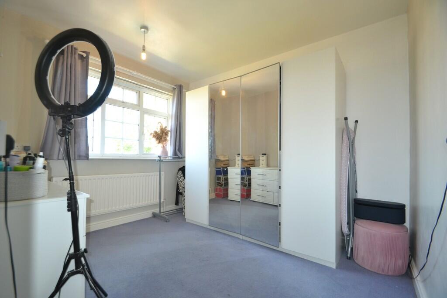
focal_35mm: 15
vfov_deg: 77.3
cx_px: 224
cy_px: 149
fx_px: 186
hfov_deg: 100.4
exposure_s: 1/60
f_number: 3.5
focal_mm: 10
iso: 450
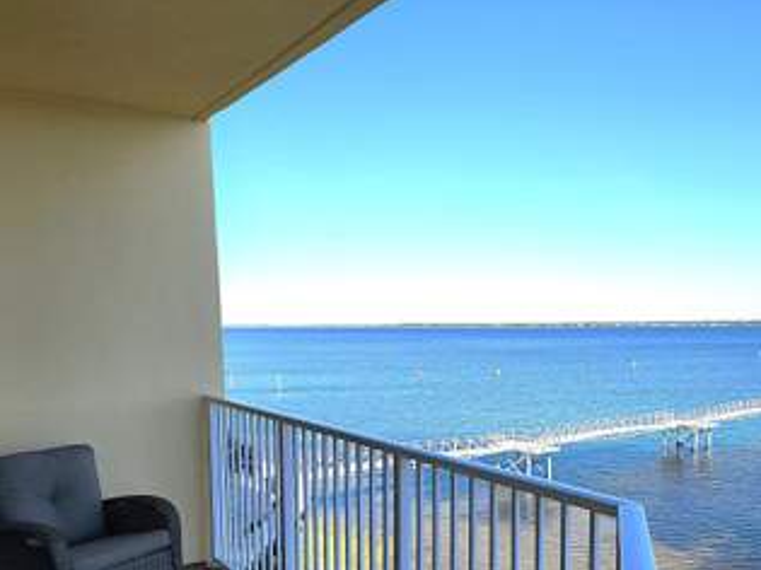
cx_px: 500
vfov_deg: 40.1
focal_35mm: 35
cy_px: 390
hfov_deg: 51.8
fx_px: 769
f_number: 1.8
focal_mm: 5.4
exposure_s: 1/1272
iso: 20
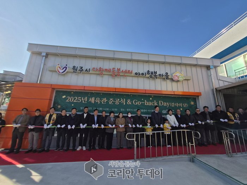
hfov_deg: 106.2
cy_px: 92
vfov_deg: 89.9
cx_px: 124
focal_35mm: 13
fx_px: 93
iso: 25
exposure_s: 1/1368
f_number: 2.2
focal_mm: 1.7
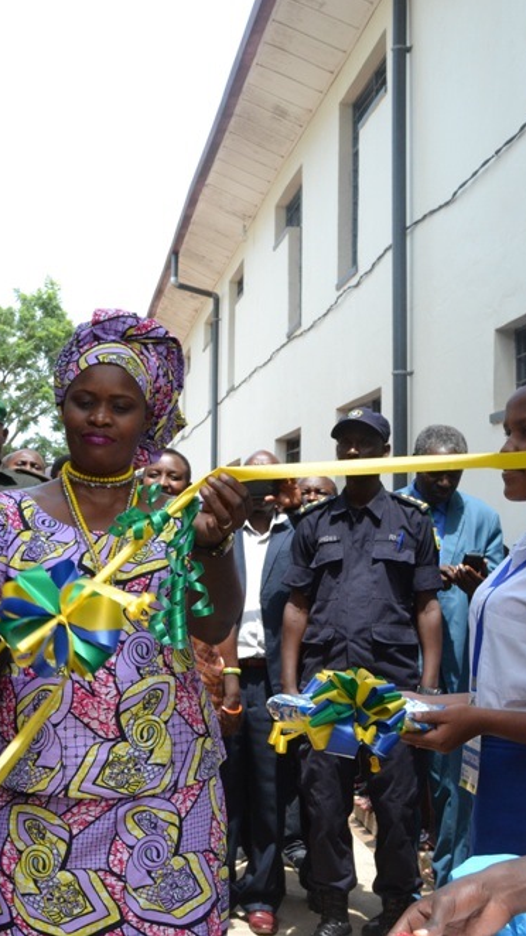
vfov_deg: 36.6
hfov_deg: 20.2
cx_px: -35
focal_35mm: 57
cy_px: 466
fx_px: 1414
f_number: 10
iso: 800
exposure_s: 1/400
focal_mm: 24
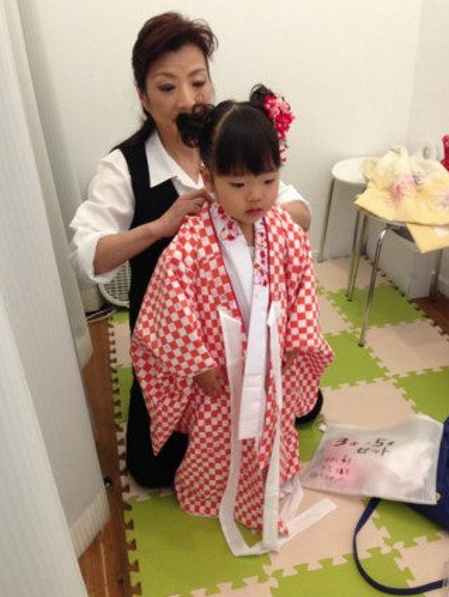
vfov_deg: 52.6
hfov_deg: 40.8
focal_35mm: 35
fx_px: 604
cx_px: 227
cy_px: 306
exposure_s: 1/20
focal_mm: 4.13
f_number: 2.4
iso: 100
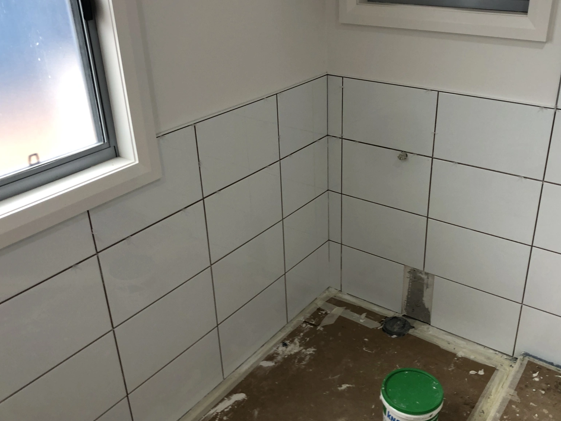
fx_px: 567
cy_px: 196
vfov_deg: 40.7
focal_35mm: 35
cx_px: 318
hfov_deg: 52.5
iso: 40
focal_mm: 3.99
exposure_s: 1/100
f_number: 1.8
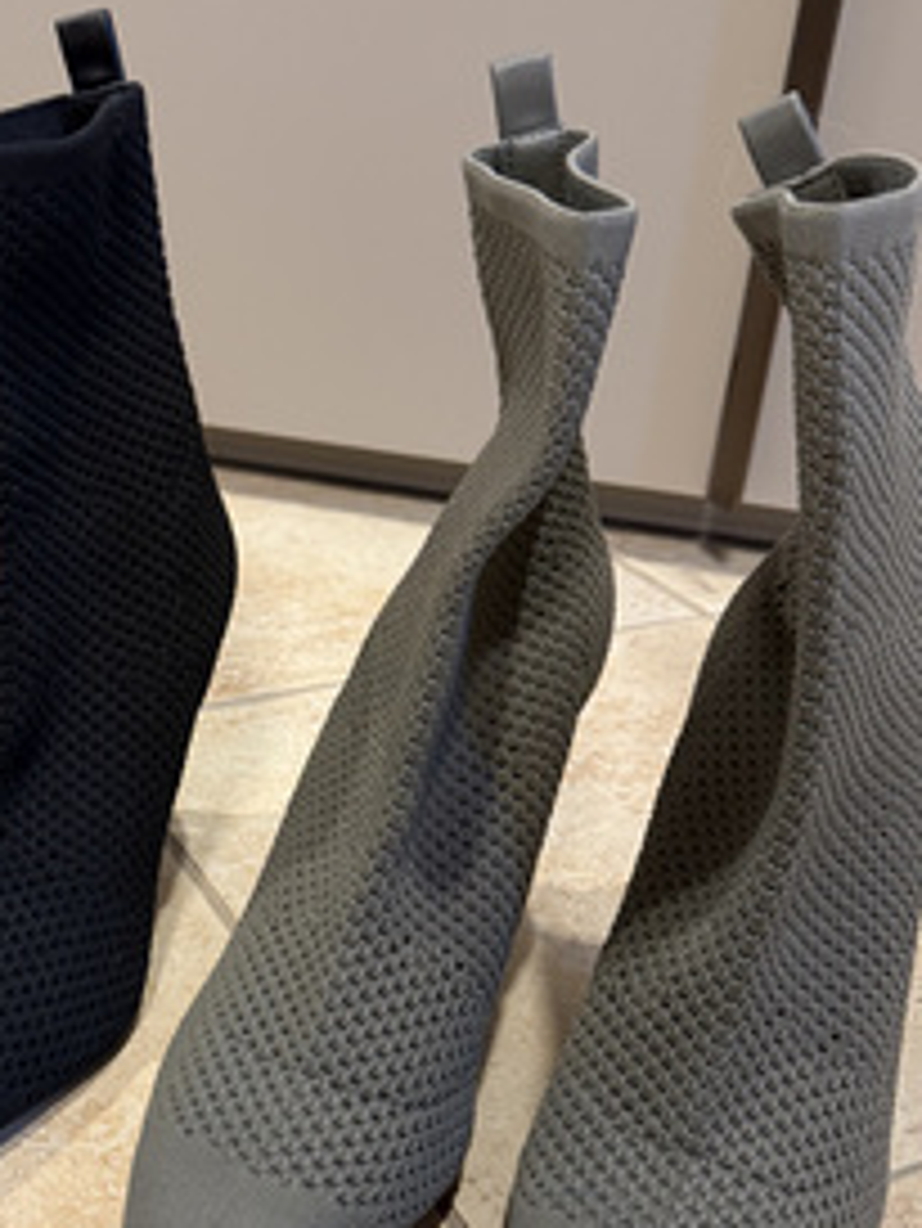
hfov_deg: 32.0
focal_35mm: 44
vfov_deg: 42.8
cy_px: 702
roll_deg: -1.5
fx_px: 1561
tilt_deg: -28.5
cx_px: 182
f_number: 1.78
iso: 400
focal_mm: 6.76
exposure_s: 1/50
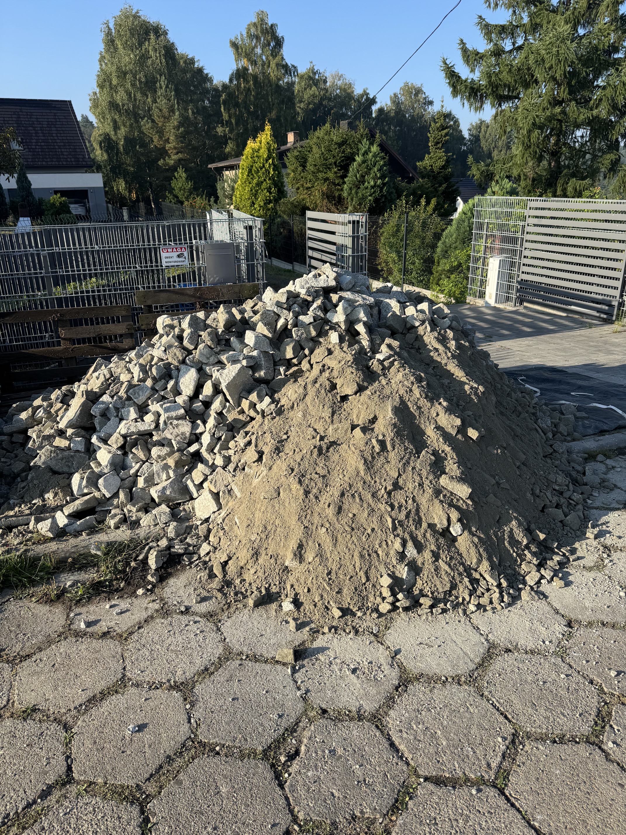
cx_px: 313
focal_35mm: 24
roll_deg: -0.5
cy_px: 418
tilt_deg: -19.5
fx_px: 579
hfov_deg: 56.8
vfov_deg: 71.6
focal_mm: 6.76
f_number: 1.78
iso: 80
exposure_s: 1/2415
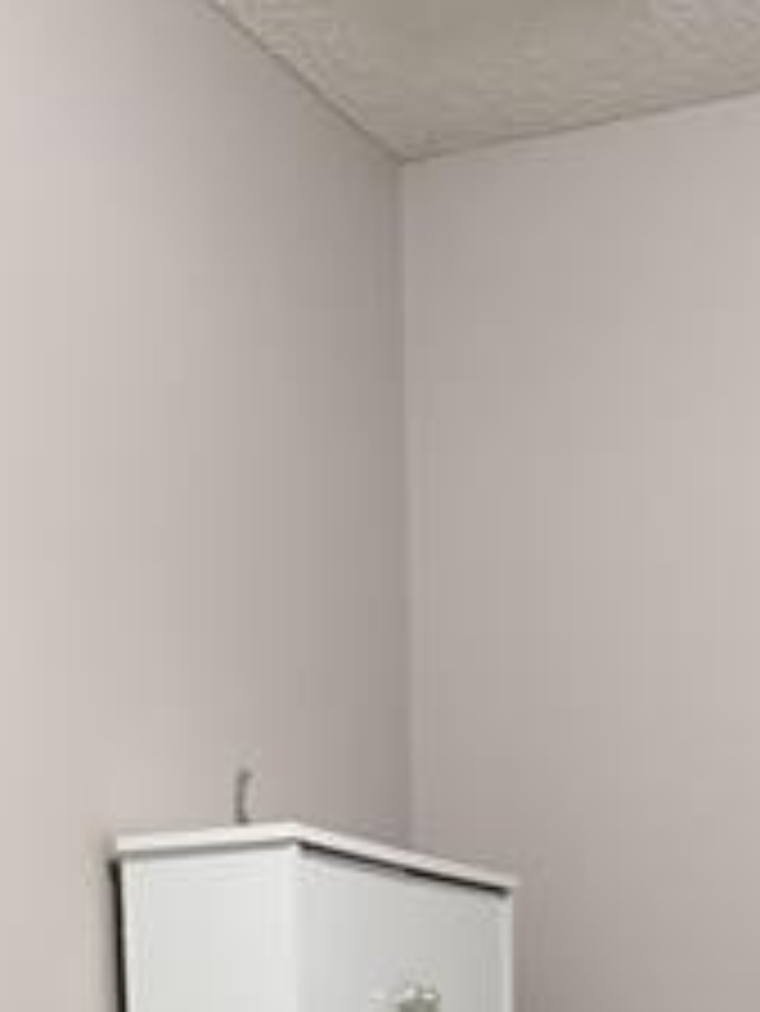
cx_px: 369
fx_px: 2398
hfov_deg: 18.0
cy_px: 1606
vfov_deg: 19.9
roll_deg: +1.1
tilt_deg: -11.5
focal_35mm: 82
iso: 320
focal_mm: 6.76
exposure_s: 1/60
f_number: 1.78
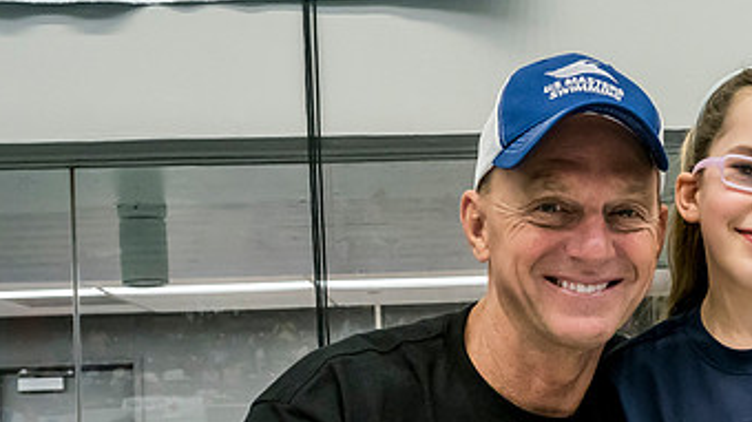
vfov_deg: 17.7
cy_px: 390
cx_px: 637
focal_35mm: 67
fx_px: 1336
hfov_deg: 30.4
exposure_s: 1/250
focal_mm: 18
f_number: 5
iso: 3200
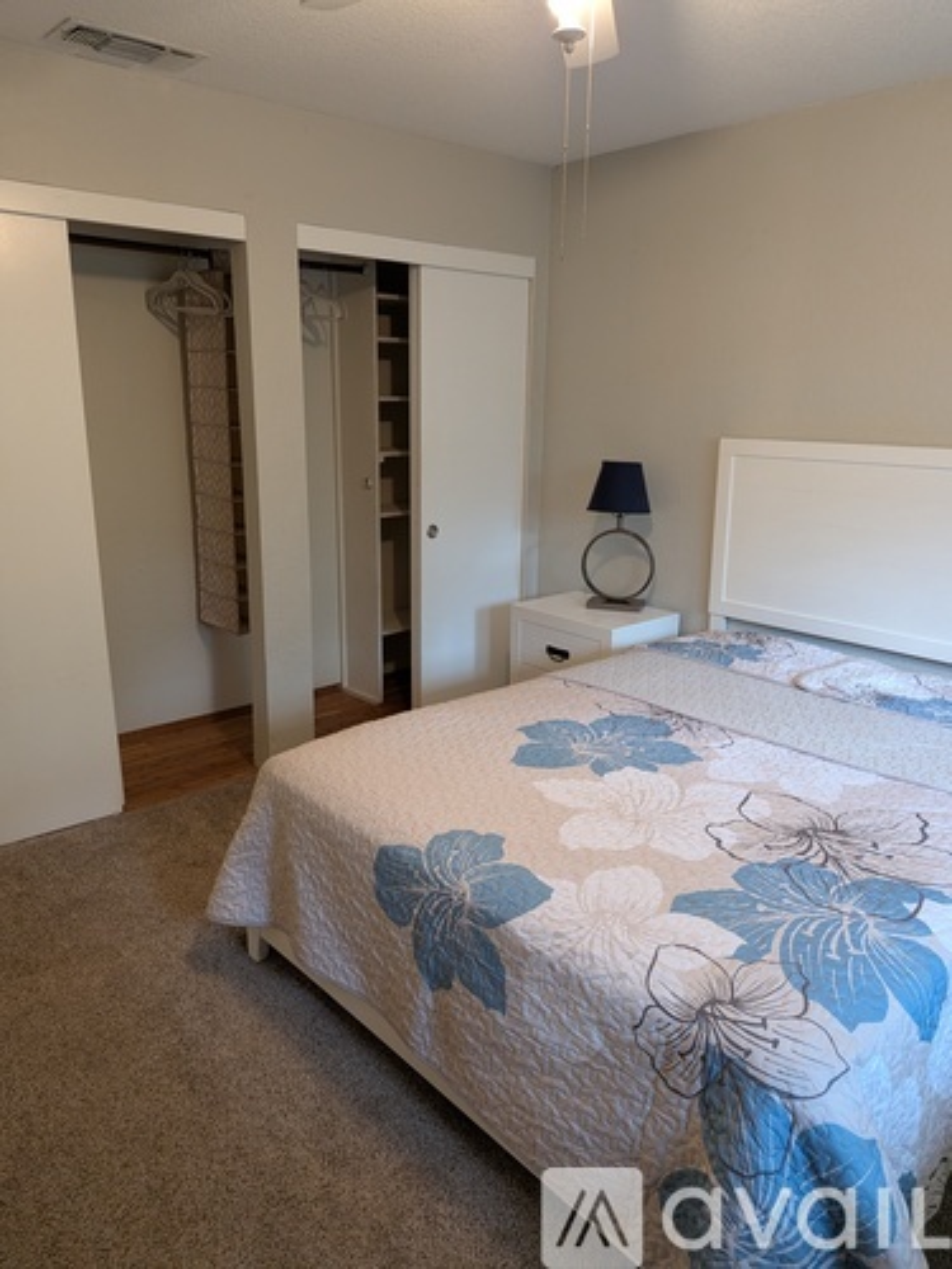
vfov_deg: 71.6
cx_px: 476
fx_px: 880
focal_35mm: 24
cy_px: 634
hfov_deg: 56.8
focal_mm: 4.53
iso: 128
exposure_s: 1/24
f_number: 1.7
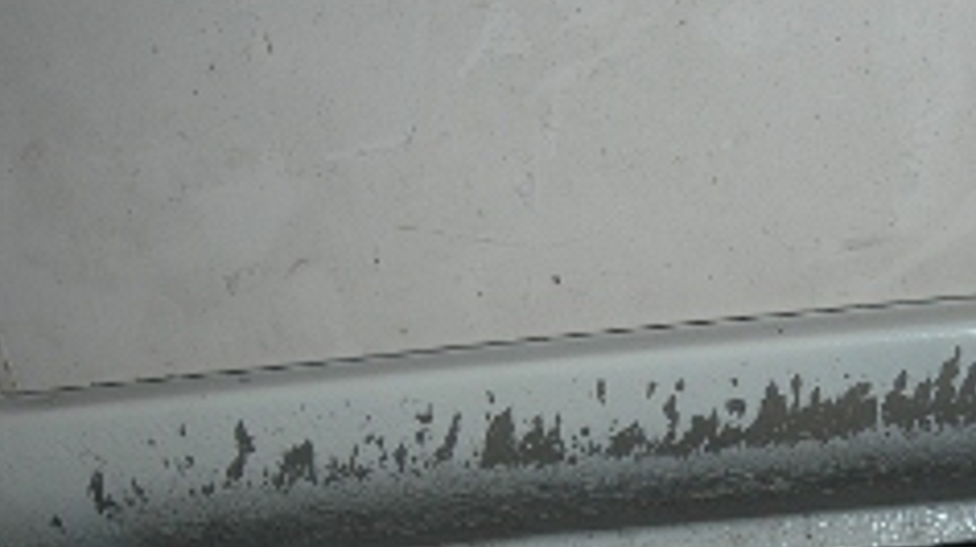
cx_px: 704
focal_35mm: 70
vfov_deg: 16.9
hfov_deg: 29.8
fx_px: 1811
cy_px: 506
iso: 50
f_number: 2.8
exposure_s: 1/60.1
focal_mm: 7.8
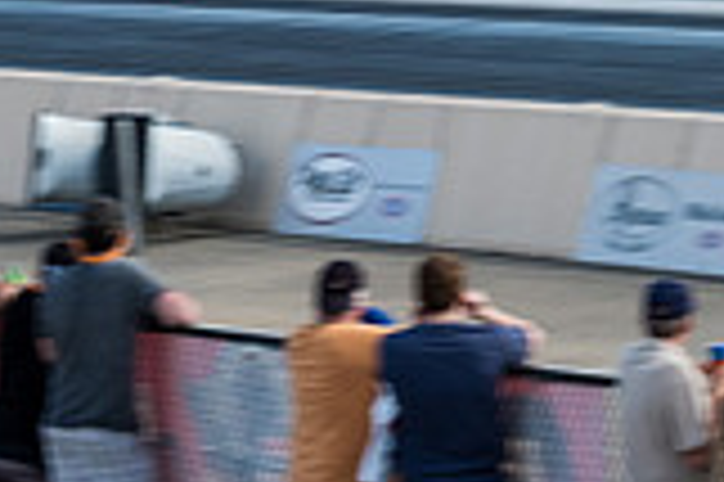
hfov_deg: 5.1
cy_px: -268
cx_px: 791
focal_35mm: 404
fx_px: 8116
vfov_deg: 3.4
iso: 400
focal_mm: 74.4
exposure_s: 1/200
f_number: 9
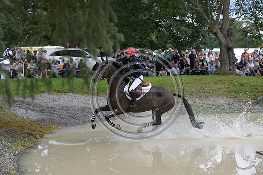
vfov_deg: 14.9
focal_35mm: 92
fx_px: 672
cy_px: 88
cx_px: 132
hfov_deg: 22.1
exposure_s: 1/1250
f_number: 5.6
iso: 1100
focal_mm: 92
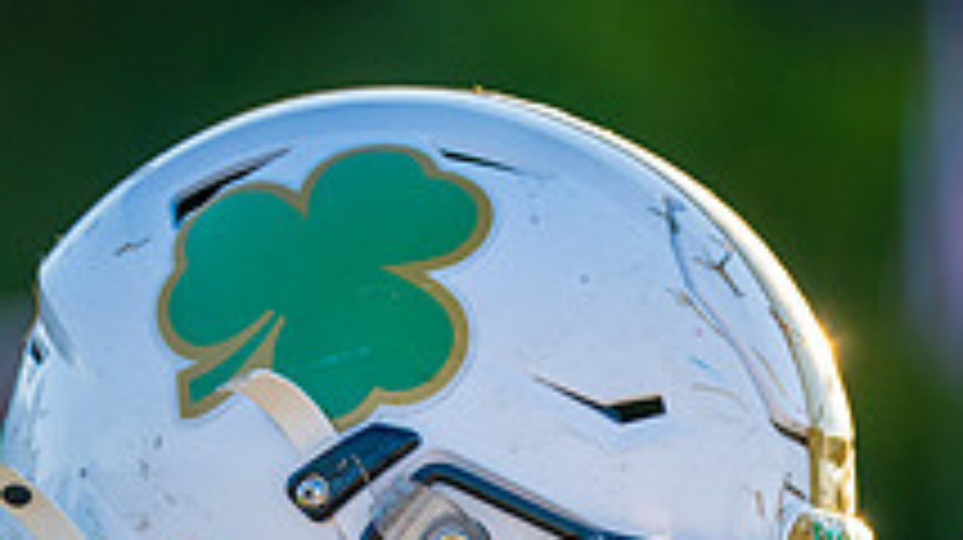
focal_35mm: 503
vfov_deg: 2.4
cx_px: 418
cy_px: 720
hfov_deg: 4.3
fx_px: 12834
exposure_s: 1/2500
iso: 640
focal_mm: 150
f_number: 2.8
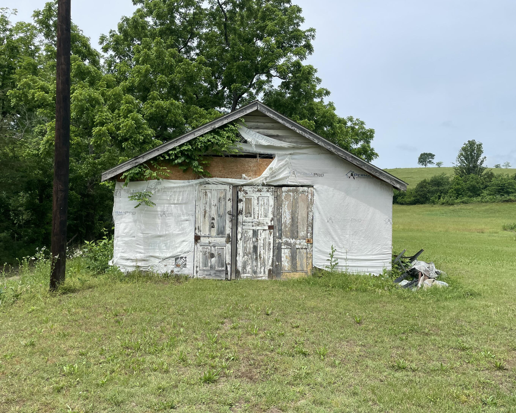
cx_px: 248
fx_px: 428
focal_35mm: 28
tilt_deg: -1.8
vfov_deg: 51.5
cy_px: 207
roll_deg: -1.3
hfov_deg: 62.2
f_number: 1.6
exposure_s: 1/3509
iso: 32
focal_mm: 4.2
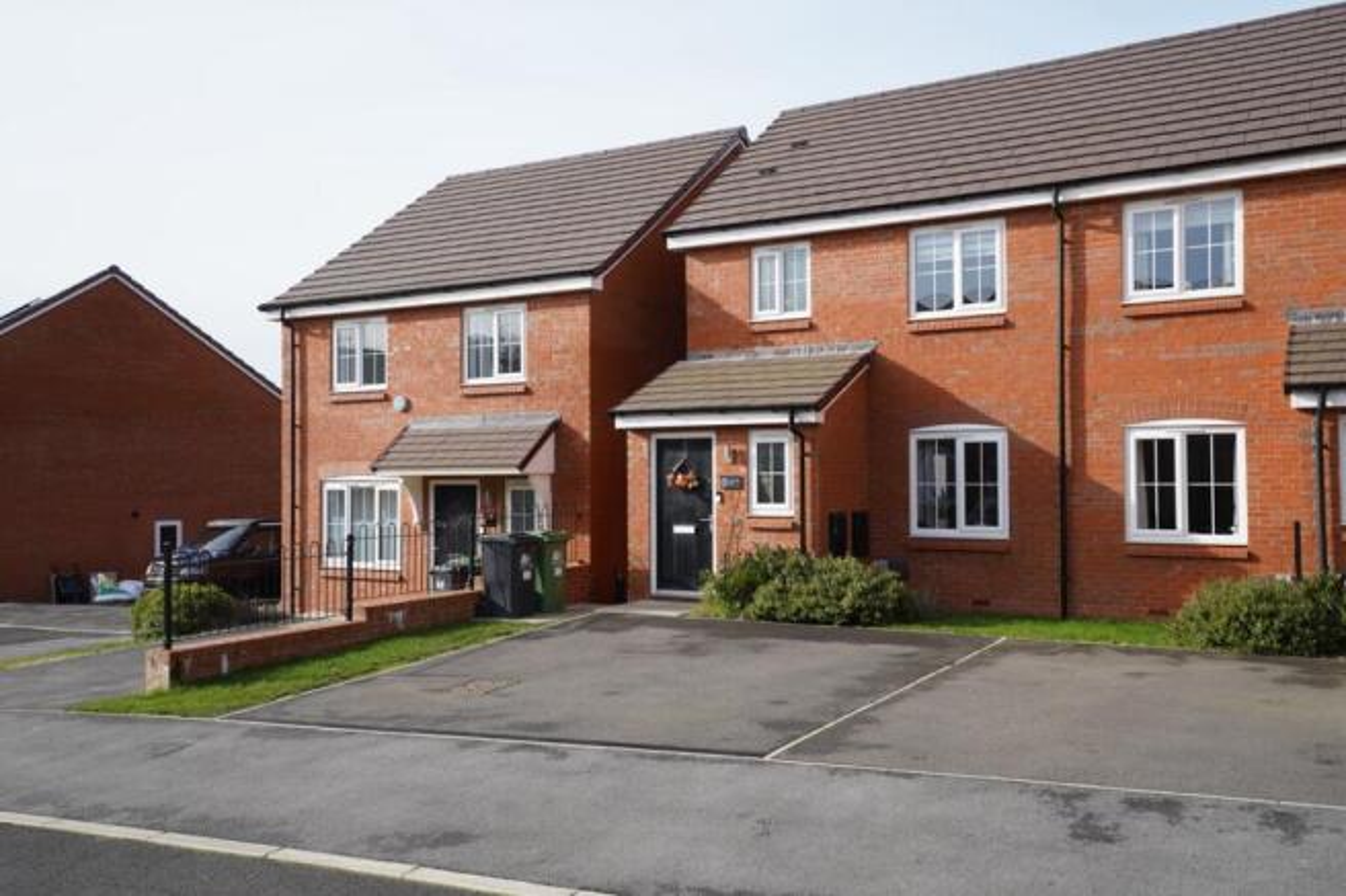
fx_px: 1159
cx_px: 673
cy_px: 448
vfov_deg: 42.3
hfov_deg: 60.3
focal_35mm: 31
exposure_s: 1/500
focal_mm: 31
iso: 400
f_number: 8
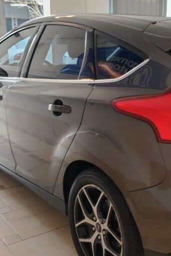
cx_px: 160
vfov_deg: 39.6
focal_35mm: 50
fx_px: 356
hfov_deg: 26.0
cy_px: 138
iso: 606
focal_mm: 5.25
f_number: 1.75
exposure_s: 1/33.3
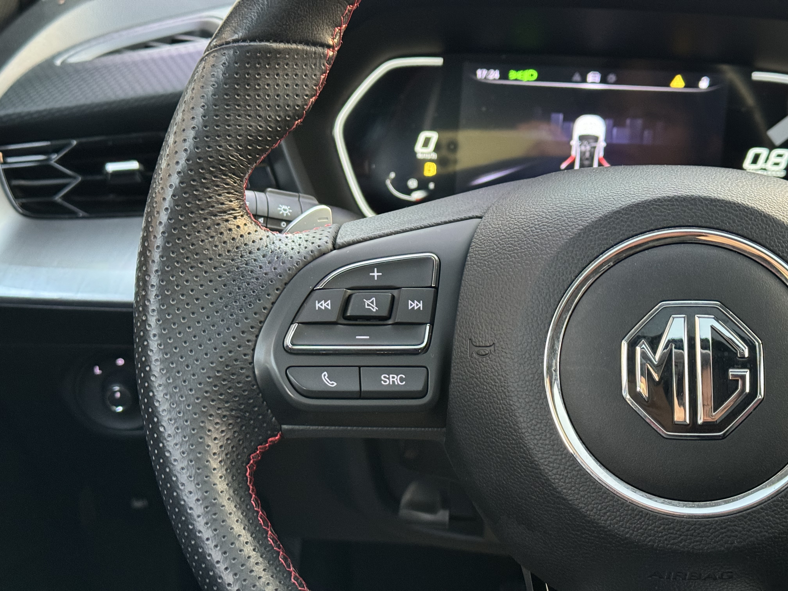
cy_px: 296
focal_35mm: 48
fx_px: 1093
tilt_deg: -23.3
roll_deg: -2.2
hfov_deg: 39.7
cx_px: 394
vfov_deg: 30.3
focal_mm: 6.76
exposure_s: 1/40
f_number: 1.78
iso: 400
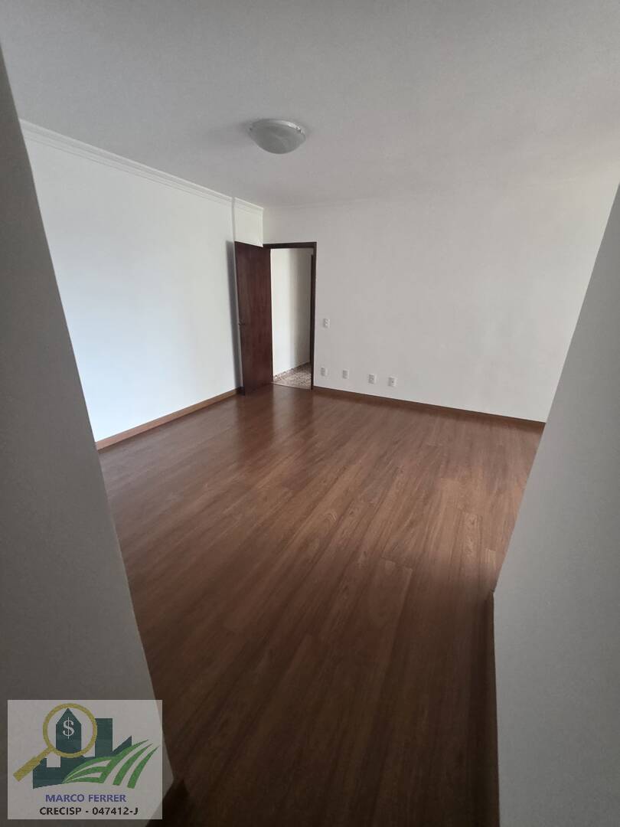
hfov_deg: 89.9
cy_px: 414
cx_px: 310
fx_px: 310
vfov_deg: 106.2
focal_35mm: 13
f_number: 1.9
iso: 200
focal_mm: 2.2
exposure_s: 1/60
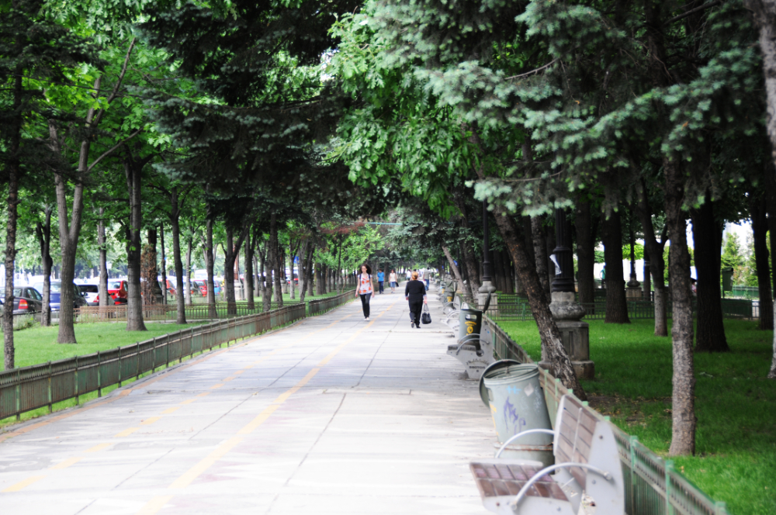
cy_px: 258
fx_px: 1937
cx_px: 388
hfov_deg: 22.6
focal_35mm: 90
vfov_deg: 15.1
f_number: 5
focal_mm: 60
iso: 320
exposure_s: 1/125
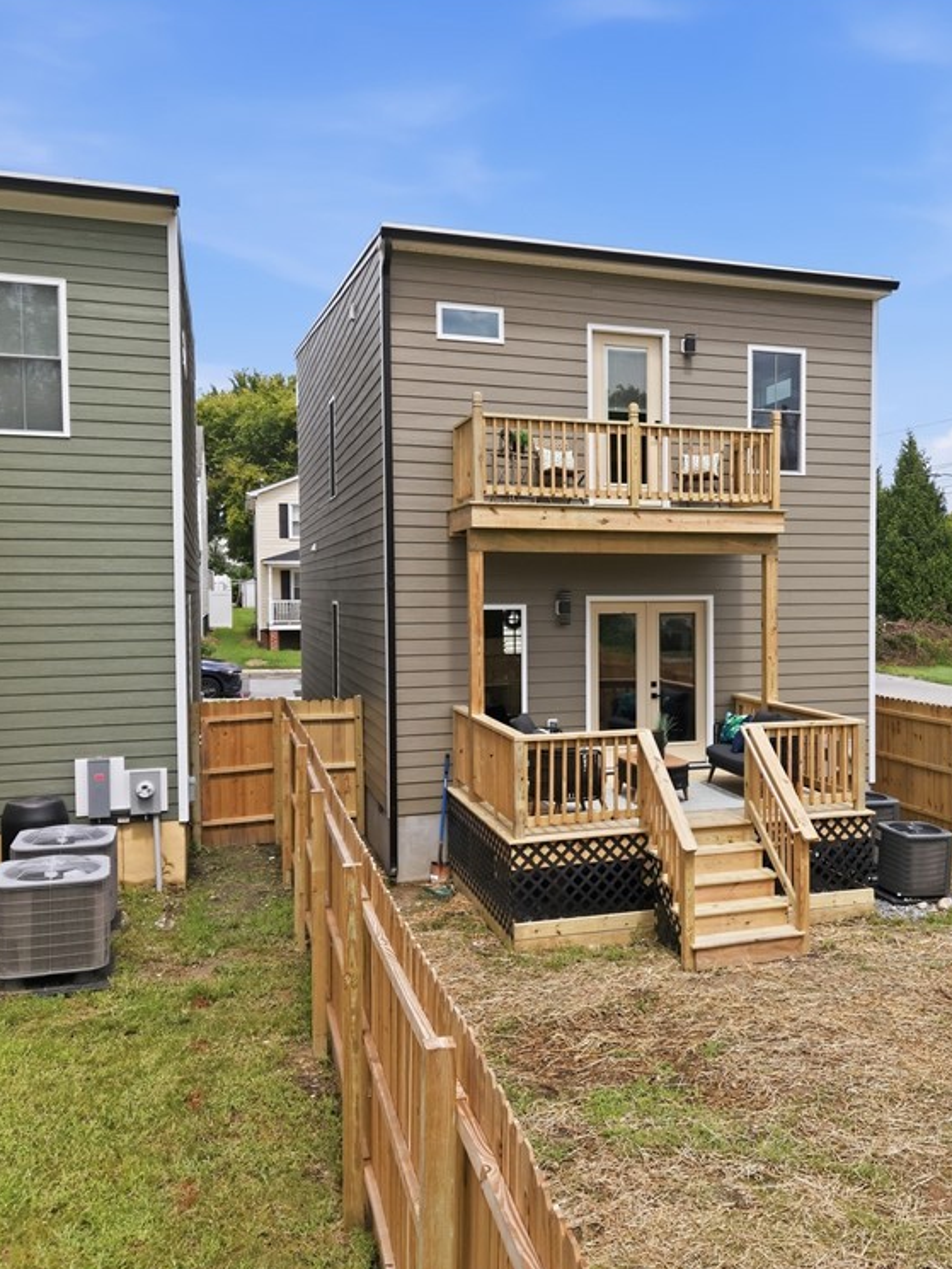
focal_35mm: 33
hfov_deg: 42.1
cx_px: 671
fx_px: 1210
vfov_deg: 55.3
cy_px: 639
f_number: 1.8
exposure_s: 1/160
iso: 200
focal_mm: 8.7
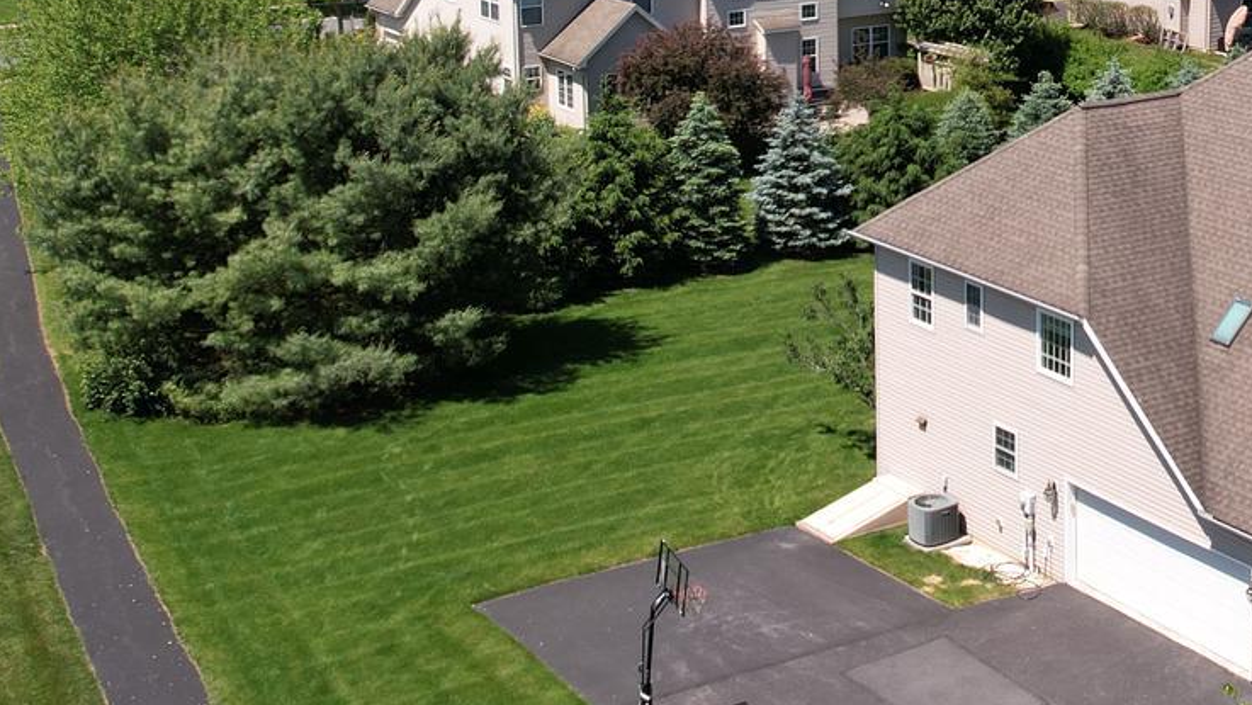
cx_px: 1097
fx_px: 2125
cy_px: -8
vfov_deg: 18.3
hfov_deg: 31.5
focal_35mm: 64
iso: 100
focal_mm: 8.38
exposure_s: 1/1500
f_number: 2.8
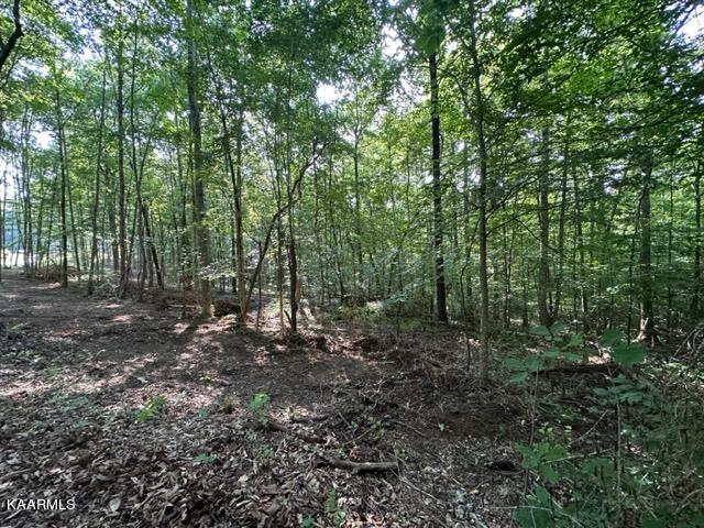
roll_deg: +2.0
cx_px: 352
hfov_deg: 102.1
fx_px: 285
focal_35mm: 14
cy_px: 264
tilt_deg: -2.3
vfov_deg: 85.7
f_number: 2.2
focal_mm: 2.22
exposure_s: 1/99
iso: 200
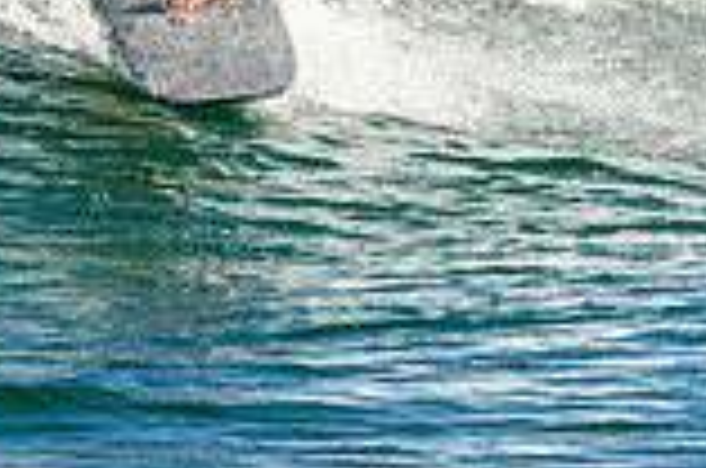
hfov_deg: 0.8
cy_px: -175
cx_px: 92
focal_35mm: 2438
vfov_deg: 0.6
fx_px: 47715
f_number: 11
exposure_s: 1/2000
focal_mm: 590
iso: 1600
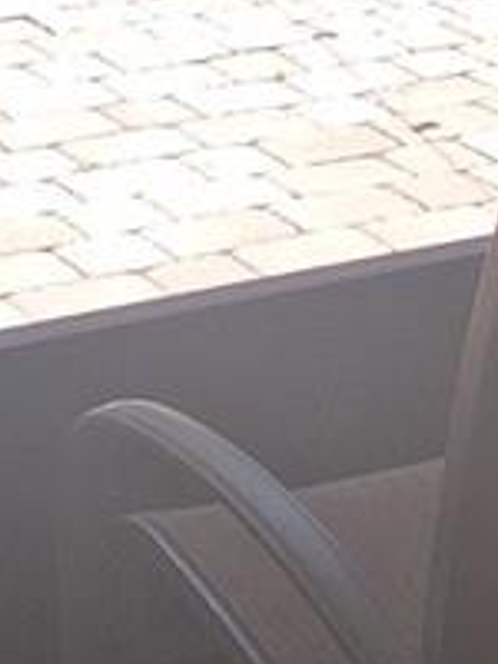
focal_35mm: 156
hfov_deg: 9.5
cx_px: 53
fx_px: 2992
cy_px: -305
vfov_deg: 12.1
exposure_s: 1/136
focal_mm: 3.98
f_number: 1.8
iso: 25
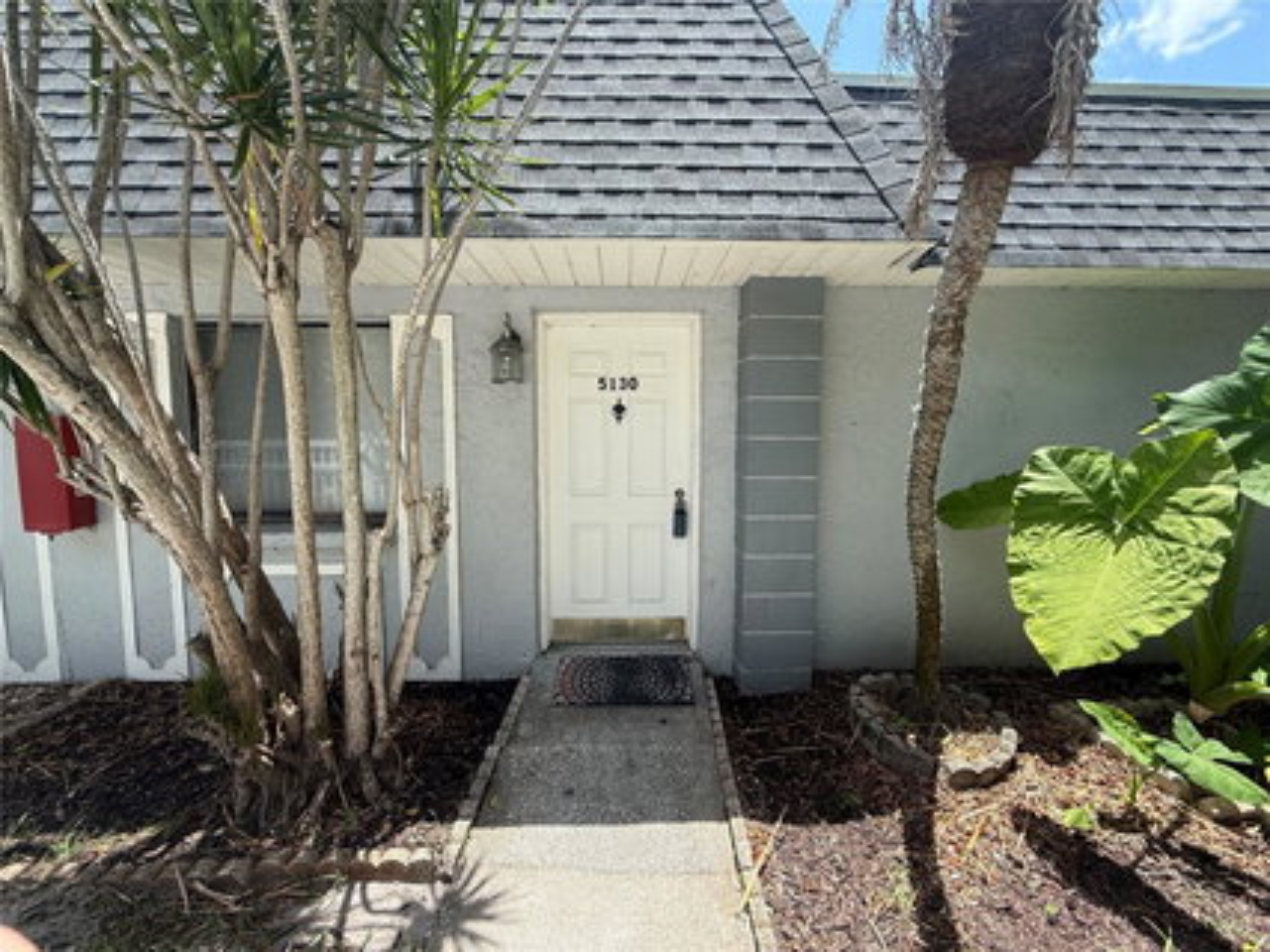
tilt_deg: -4.2
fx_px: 513
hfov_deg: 102.1
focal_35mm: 14
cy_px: 476
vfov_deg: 85.6
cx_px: 635
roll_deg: +0.1
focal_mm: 2.22
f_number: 2.2
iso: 50
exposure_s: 1/651
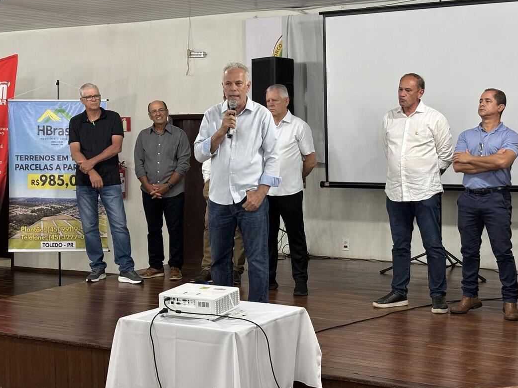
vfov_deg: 24.4
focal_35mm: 60
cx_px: 278
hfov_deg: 32.2
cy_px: 185
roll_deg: +0.5
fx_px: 898
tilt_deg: -2.2
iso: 125
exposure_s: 1/40
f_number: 1.6
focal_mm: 5.96
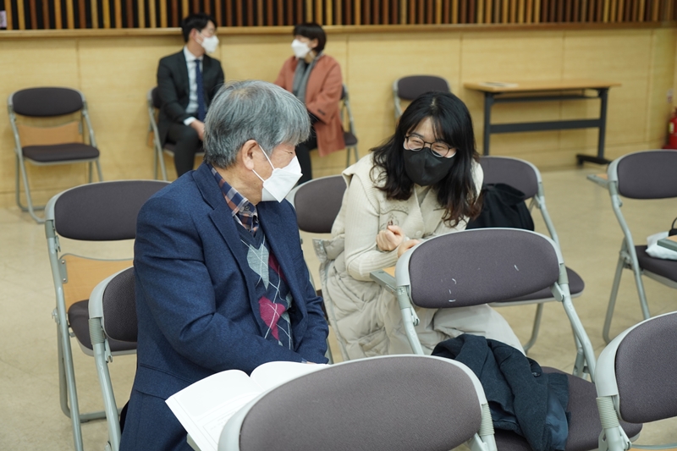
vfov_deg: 27.5
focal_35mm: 49
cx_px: 338
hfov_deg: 40.4
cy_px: 226
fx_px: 921
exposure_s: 1/50
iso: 1000
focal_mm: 49
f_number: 4
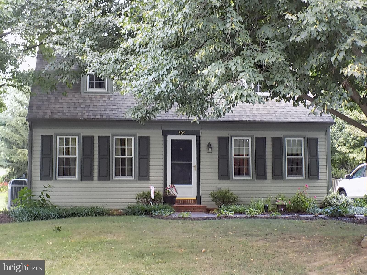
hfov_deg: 36.8
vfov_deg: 28.0
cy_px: 138
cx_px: 184
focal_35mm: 52
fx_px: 551
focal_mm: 9.3
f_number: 3.9
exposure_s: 1/30
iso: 160
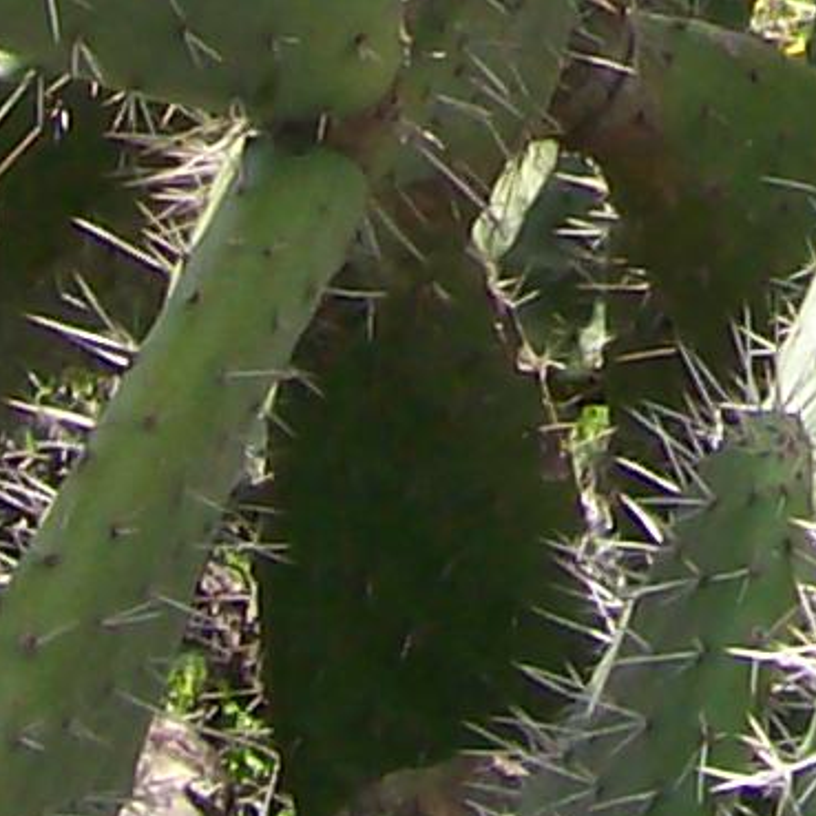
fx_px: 7067
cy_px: -1665
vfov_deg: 6.1
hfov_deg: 6.5
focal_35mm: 265
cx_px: 1336
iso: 80
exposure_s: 1/347
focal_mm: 6
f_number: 4.8
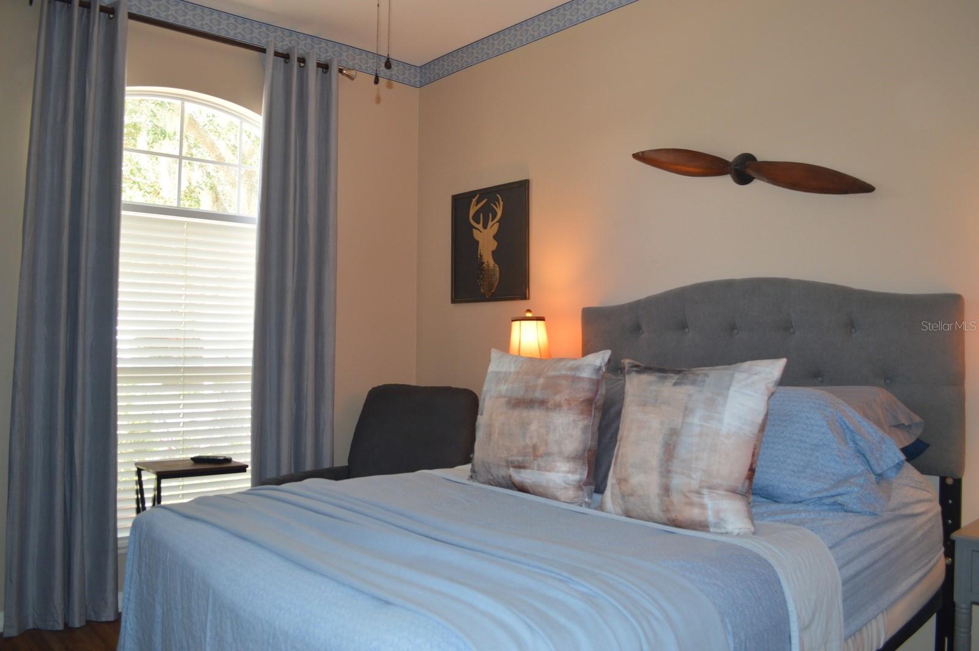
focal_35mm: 27
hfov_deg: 67.4
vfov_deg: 47.9
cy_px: 326
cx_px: 490
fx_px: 734
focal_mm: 18
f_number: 4
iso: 400
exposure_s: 1/60
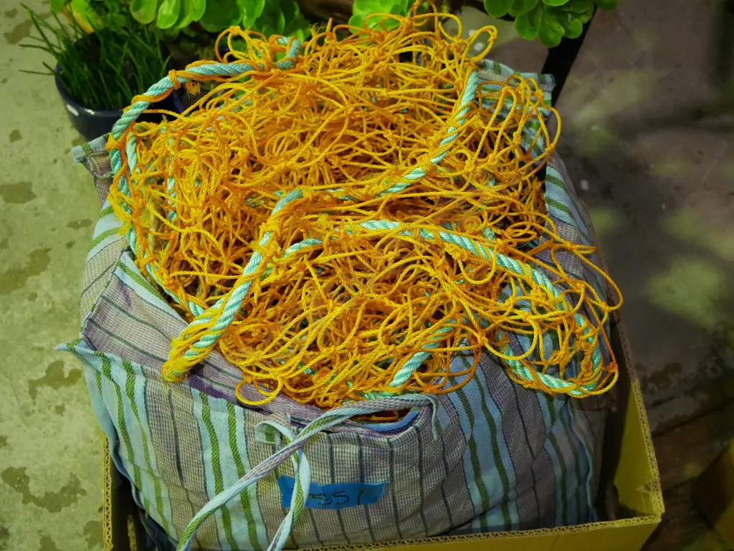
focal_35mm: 50
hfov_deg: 38.2
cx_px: 367
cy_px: 276
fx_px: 1061
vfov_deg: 29.1
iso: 3200
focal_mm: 25
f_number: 4.5
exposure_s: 1/80
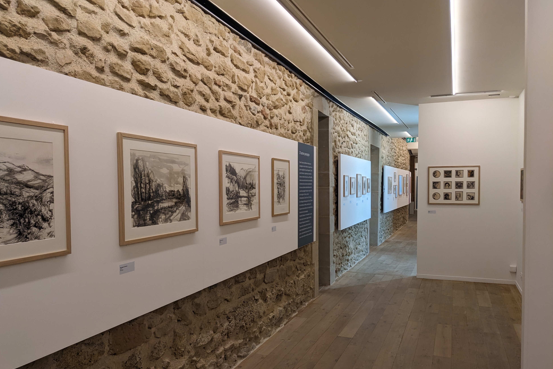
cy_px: 201
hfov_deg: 63.6
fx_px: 445
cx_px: 268
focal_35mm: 29
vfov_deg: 44.9
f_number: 1.73
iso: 95
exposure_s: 1/49.9
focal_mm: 4.38
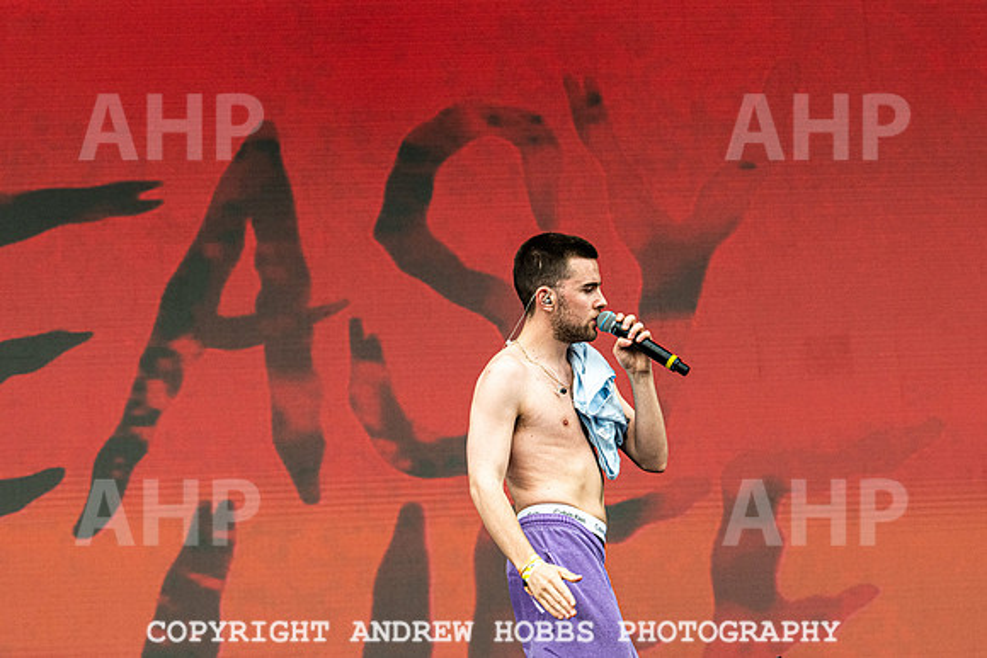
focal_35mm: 126
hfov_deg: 16.2
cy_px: 323
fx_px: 3464
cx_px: 567
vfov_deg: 10.9
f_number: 6.3
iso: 1600
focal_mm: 110
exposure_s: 1/1250
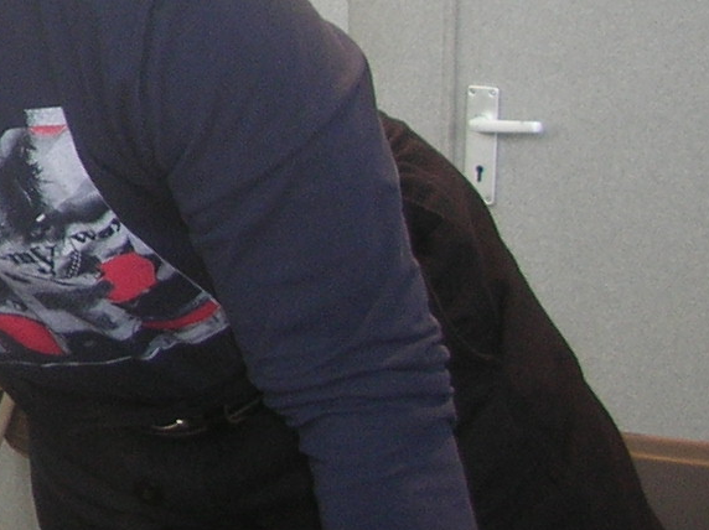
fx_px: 2865
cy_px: -50
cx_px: -642
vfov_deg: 10.5
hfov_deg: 12.6
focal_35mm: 140
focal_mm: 5.8
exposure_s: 1/30
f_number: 2.8
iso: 50
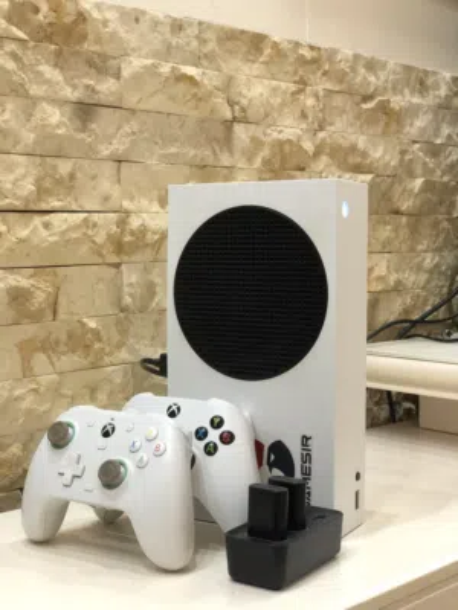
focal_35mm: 52
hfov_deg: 28.0
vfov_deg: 36.8
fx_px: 917
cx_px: 229
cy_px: 305
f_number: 2.4
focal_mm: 6
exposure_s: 1/12
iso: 160
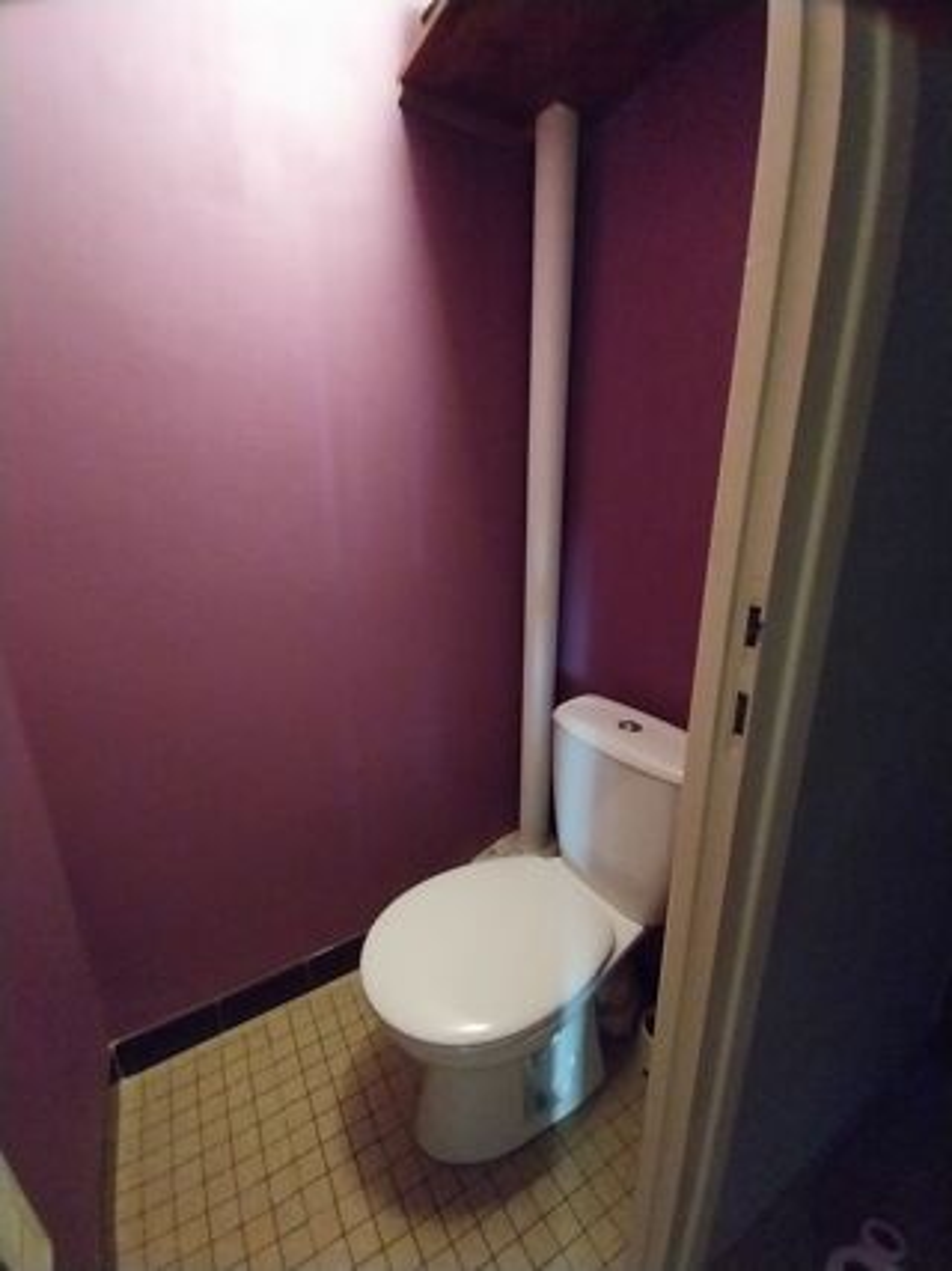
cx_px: 476
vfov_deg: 106.2
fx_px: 477
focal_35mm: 13
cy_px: 636
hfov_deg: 89.9
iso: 800
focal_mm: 1.13
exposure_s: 1/7.14
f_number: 2.2
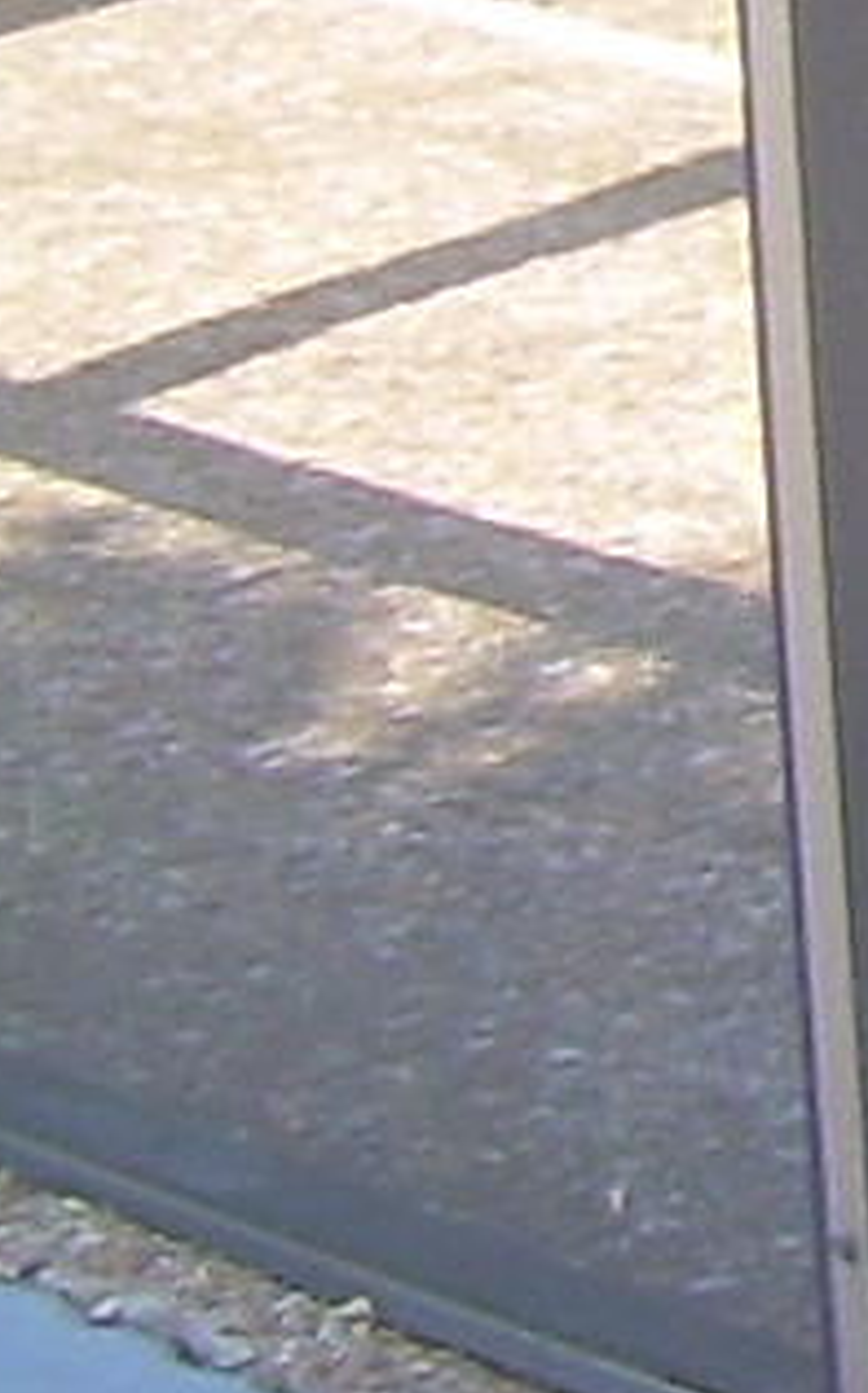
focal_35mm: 290
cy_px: -1261
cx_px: 4935
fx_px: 10996
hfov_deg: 3.9
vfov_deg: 7.0
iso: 50
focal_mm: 6.3
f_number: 2.8
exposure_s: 1/136
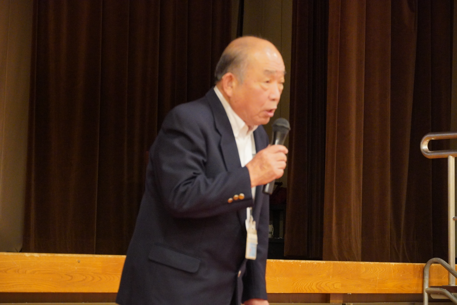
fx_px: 1429
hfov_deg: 18.2
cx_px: 228
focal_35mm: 112
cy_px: 152
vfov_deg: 12.2
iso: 4000
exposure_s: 1/60
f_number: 5.6
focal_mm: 75
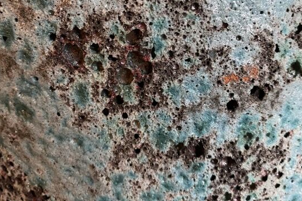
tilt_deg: -7.1
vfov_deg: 35.1
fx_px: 310
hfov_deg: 51.9
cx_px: 152
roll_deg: -0.3
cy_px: 49
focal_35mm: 37
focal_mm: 4.25
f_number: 1.8
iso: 500
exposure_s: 1/25
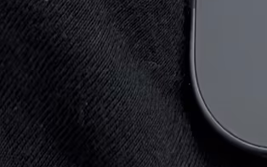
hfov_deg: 7.9
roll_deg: +0.3
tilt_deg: -2.6
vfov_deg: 4.7
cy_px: -421
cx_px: 429
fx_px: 1884
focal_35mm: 259
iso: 64
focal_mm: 6.76
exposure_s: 1/50
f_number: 1.78
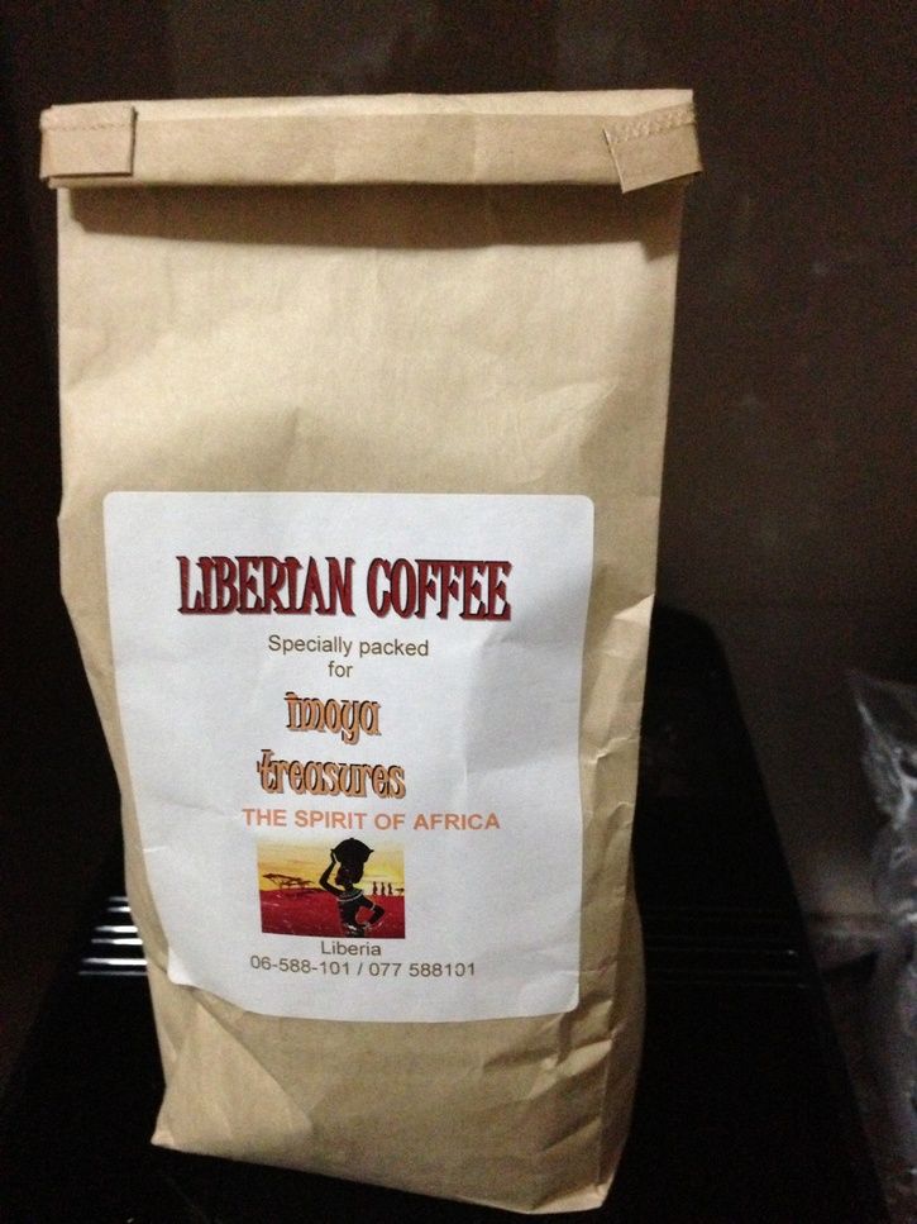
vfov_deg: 55.4
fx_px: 1166
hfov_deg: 42.9
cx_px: 458
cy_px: 612
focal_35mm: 33
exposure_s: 1/15
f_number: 2.4
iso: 800
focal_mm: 4.13
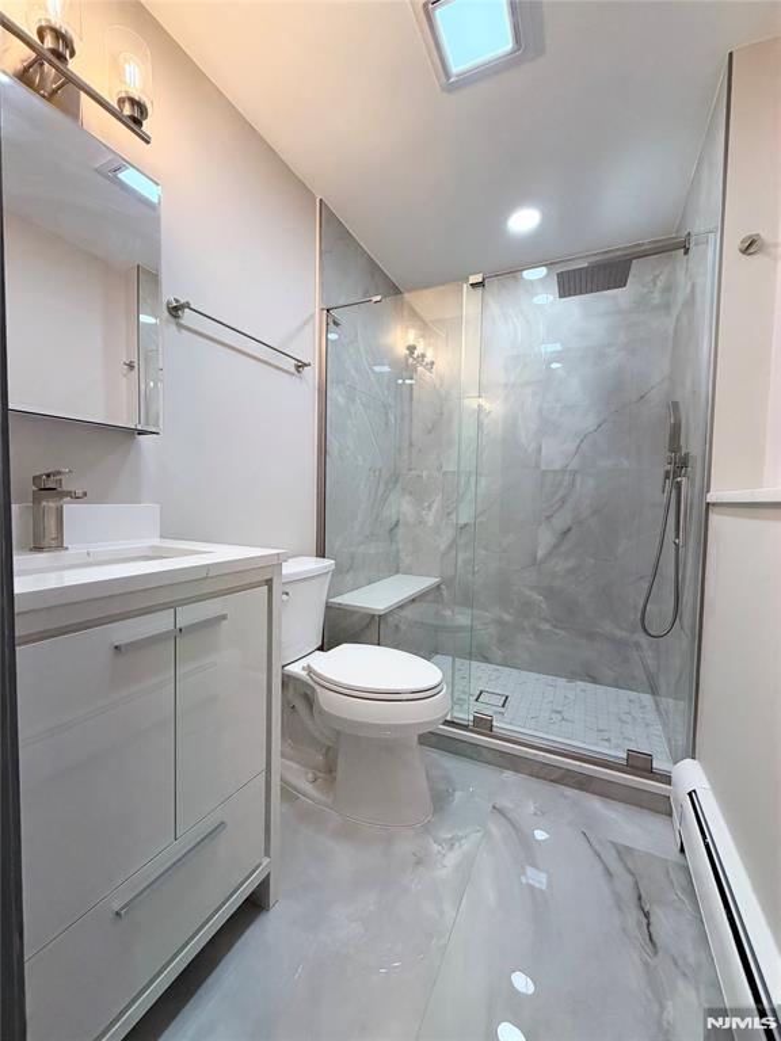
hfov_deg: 85.7
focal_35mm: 14
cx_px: 390
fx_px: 421
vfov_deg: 102.1
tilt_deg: -2.1
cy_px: 520
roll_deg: -0.9
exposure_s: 1/120
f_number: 2.2
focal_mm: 2.22
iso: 100
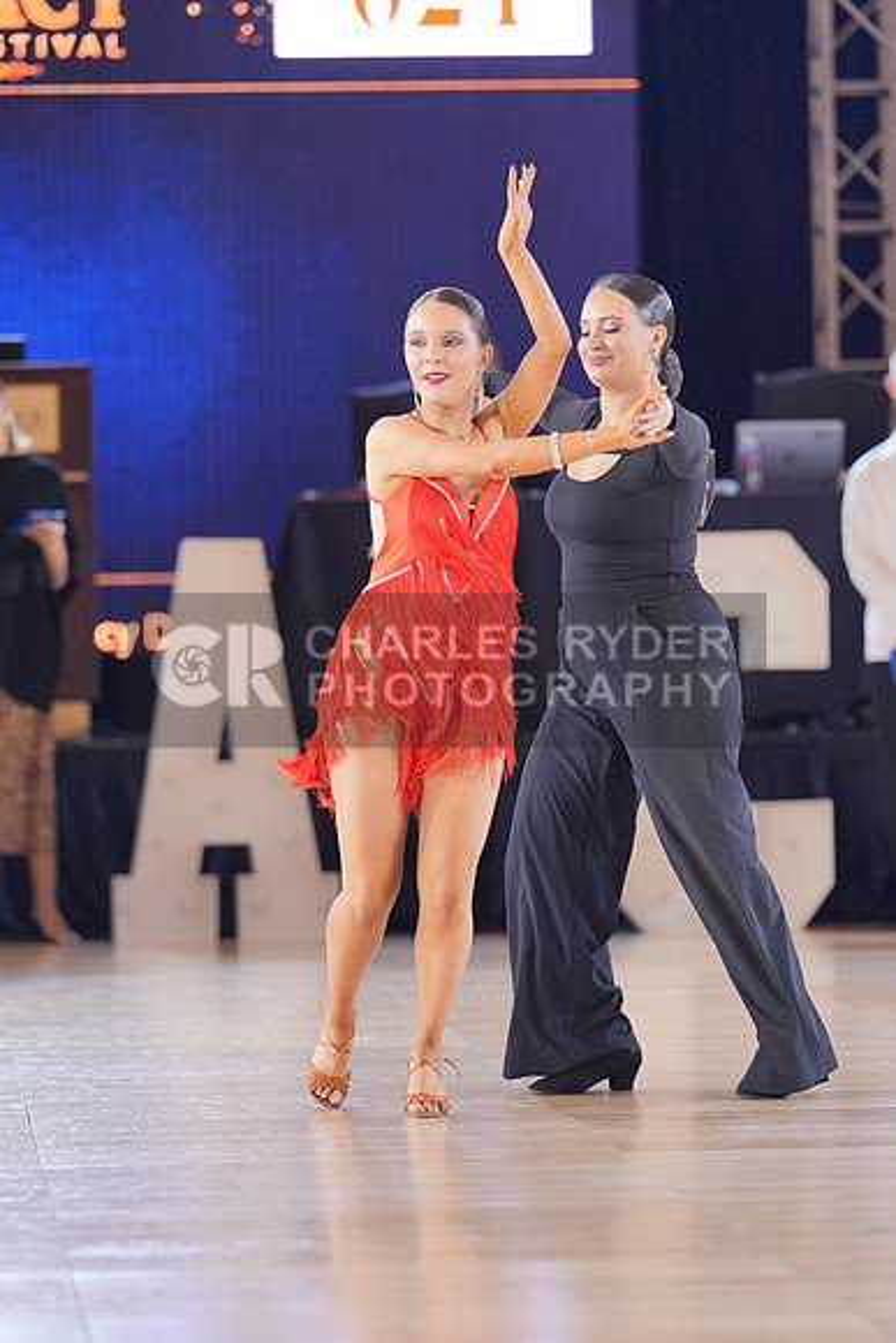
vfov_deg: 12.4
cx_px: 448
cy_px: 672
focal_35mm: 165
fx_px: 6156
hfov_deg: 8.3
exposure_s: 1/500
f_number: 2
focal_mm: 110
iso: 2000
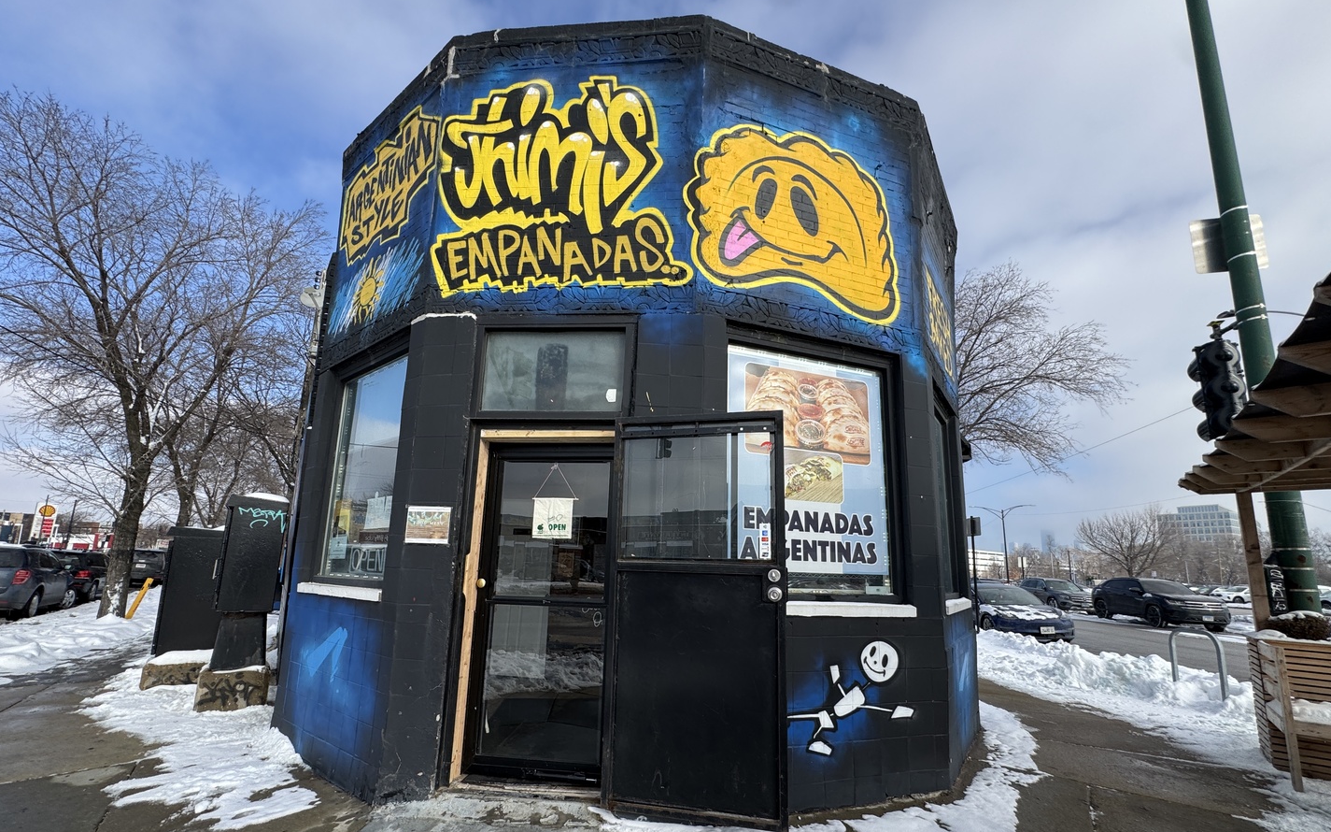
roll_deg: +1.6
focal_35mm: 15
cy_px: 480
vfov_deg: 74.3
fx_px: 544
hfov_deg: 101.5
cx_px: 665
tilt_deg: +10.1
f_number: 2.2
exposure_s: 1/1198
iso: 50
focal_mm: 2.22
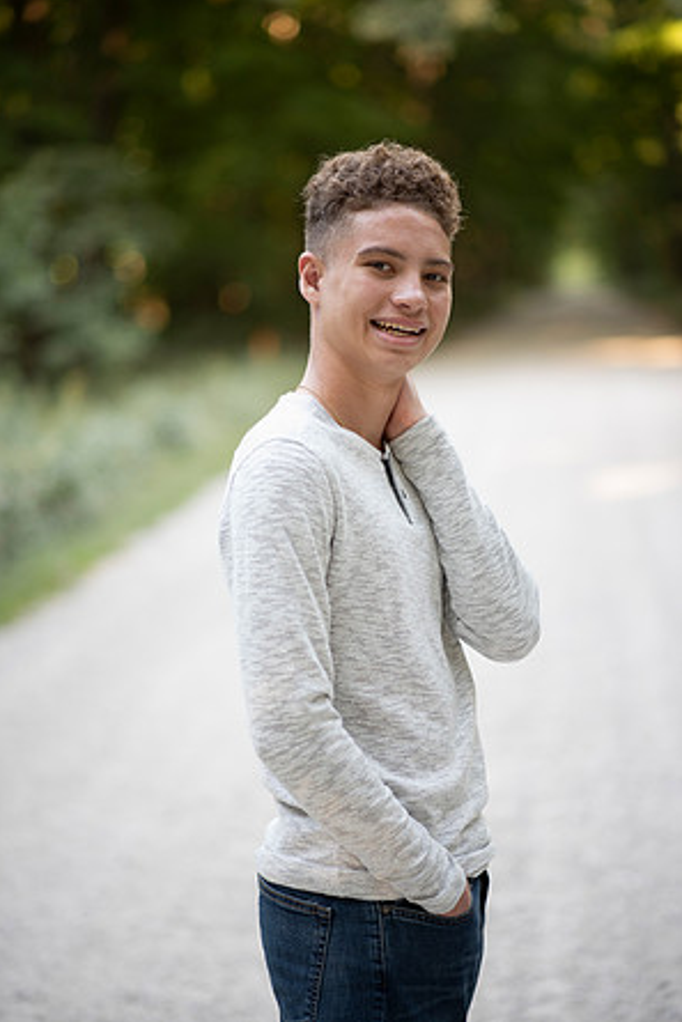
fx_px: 2442
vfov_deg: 23.6
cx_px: 340
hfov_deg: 15.9
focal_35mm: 86
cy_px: 508
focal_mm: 85
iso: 250
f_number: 1.8
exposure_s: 1/160
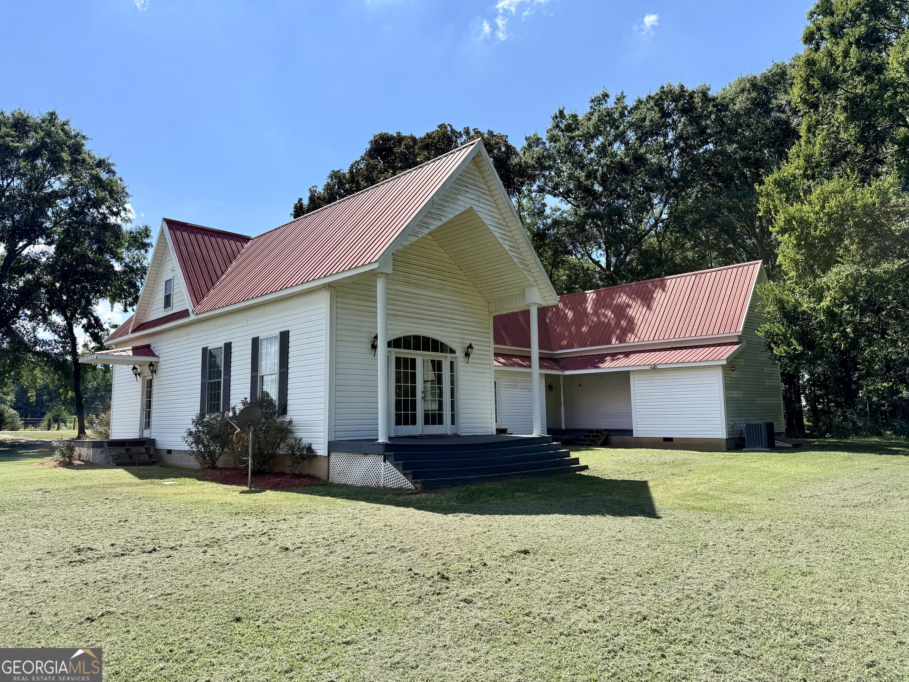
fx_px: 630
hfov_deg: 71.6
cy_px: 341
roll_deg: +1.1
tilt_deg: +6.8
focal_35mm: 24
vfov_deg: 56.8
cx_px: 454
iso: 80
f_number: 1.78
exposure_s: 1/3425
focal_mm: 6.76
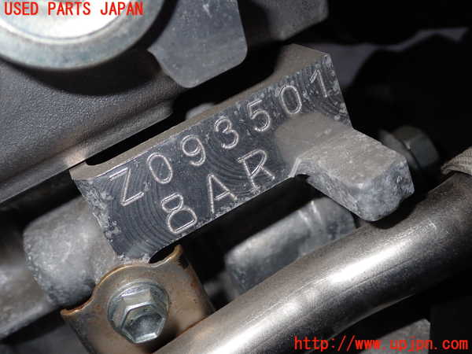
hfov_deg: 45.8
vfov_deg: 35.1
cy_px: 177
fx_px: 559
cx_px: 236
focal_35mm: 41
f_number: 8
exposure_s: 1/40
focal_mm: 7.31
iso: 200
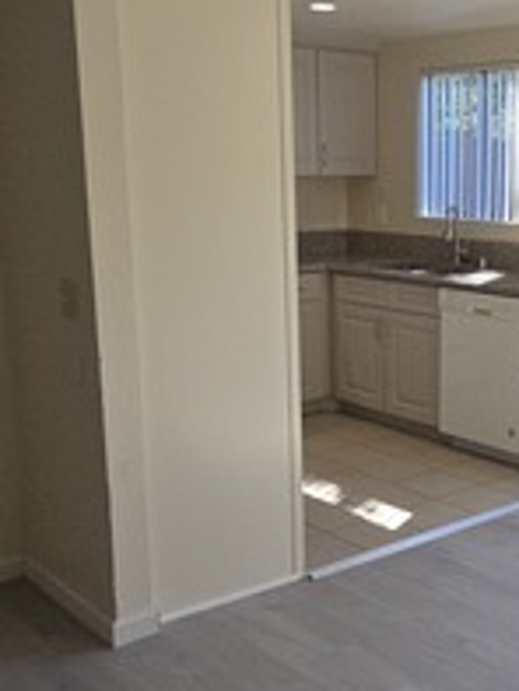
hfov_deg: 31.5
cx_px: 456
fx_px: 879
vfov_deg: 42.9
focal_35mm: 44
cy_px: 377
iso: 50
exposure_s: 1/390
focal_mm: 2.2
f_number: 2.2
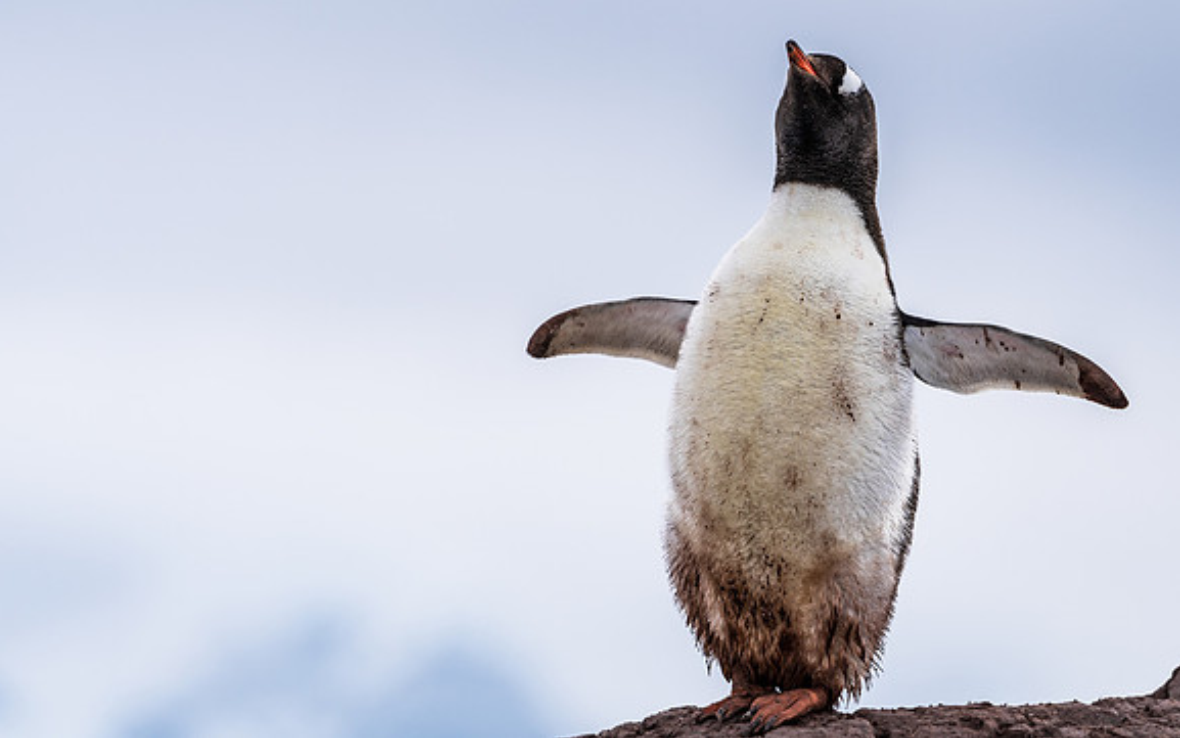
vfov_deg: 2.5
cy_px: 286
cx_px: 565
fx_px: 16792
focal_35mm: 522
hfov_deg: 4.0
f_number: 7.1
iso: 160
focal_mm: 444
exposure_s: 1/1000
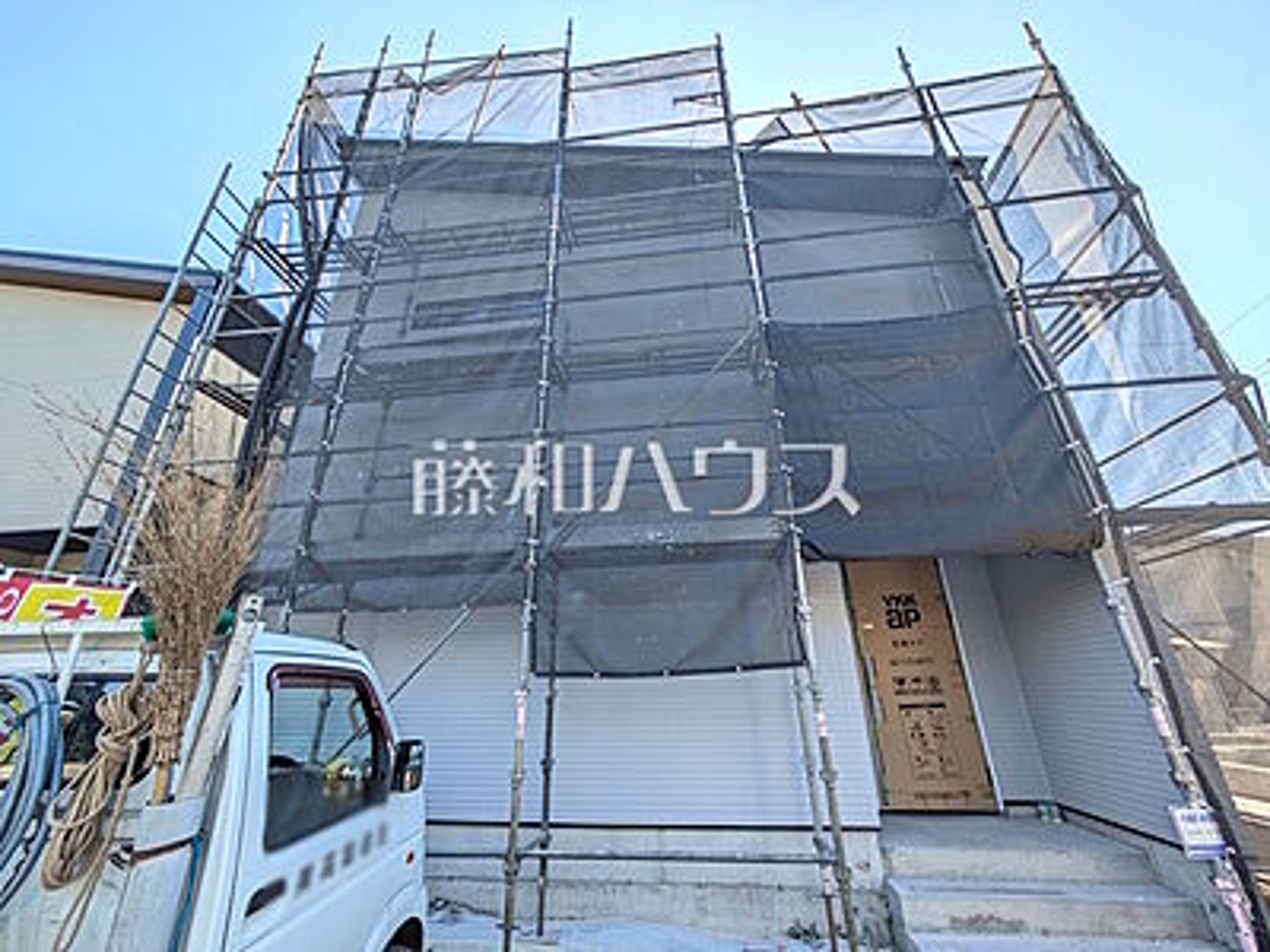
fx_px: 514
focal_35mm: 14
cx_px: 635
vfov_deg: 85.7
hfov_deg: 102.1
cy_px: 476
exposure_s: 1/972
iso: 50
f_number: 2.2
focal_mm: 1.83
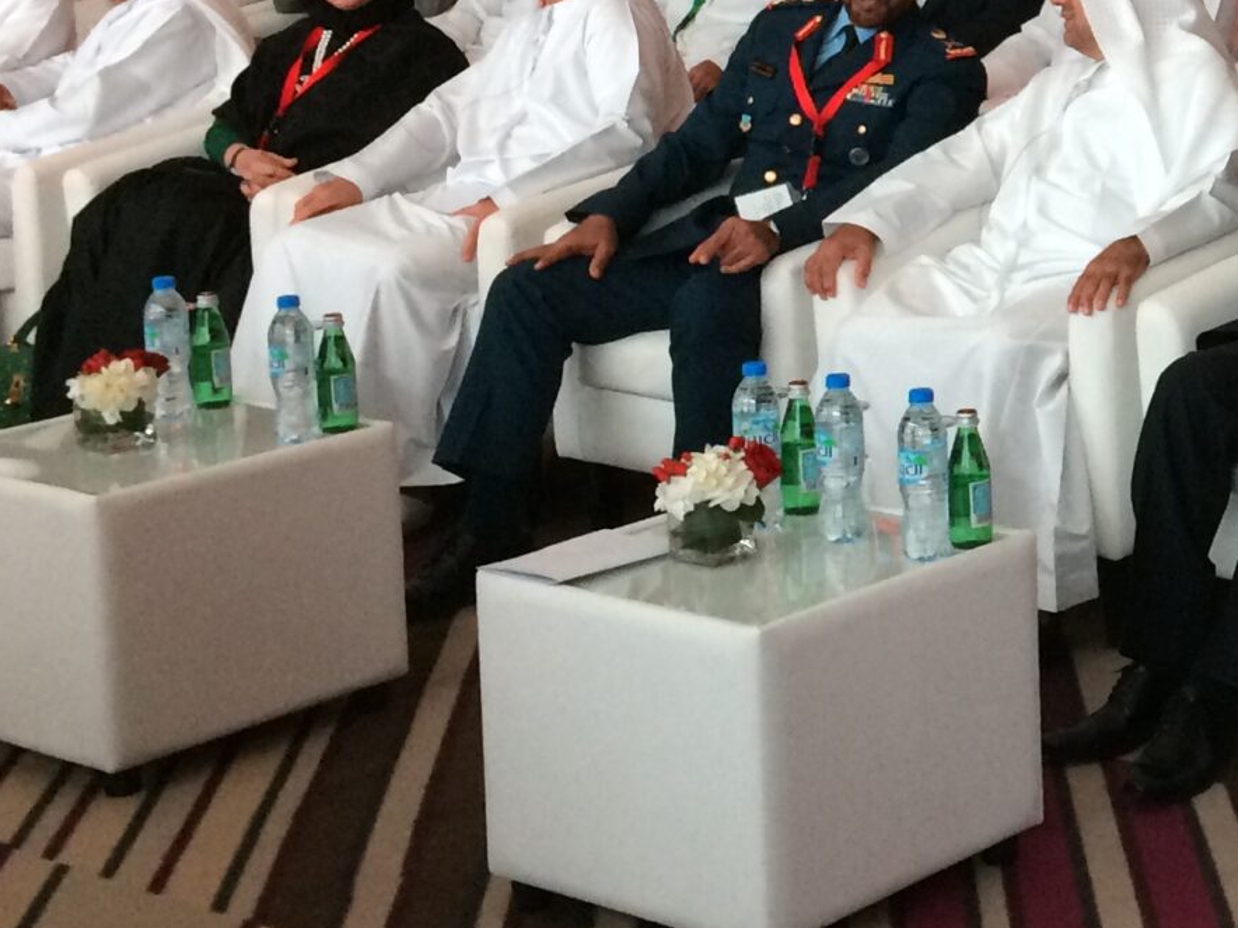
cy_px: 87
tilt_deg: -7.9
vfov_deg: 17.3
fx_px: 3004
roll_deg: +1.4
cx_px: 1403
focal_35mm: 84
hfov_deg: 21.9
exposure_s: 1/33
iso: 80
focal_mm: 4.15
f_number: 2.2
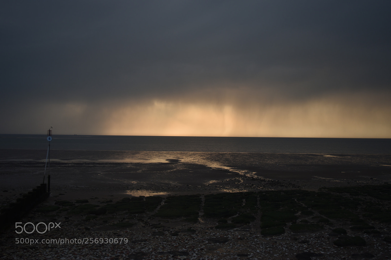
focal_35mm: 38
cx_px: 196
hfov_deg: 51.3
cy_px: 130
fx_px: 407
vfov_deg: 35.5
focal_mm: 25
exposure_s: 1/500
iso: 100
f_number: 4
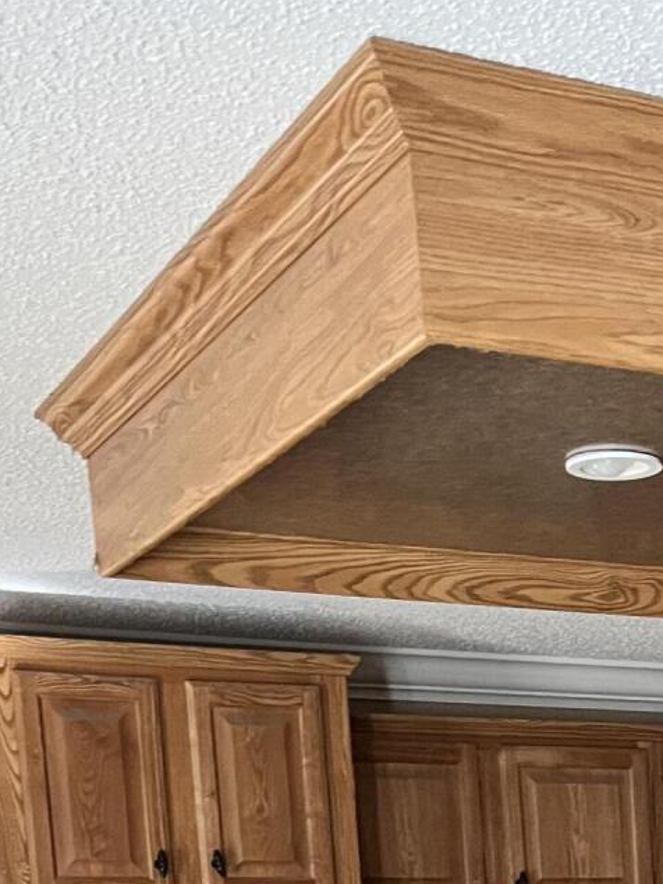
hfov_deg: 17.0
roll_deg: +2.1
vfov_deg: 20.5
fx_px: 2093
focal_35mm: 82
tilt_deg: -8.9
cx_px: 851
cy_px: 1319
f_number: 1.6
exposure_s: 1/60
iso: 320
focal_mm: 5.1
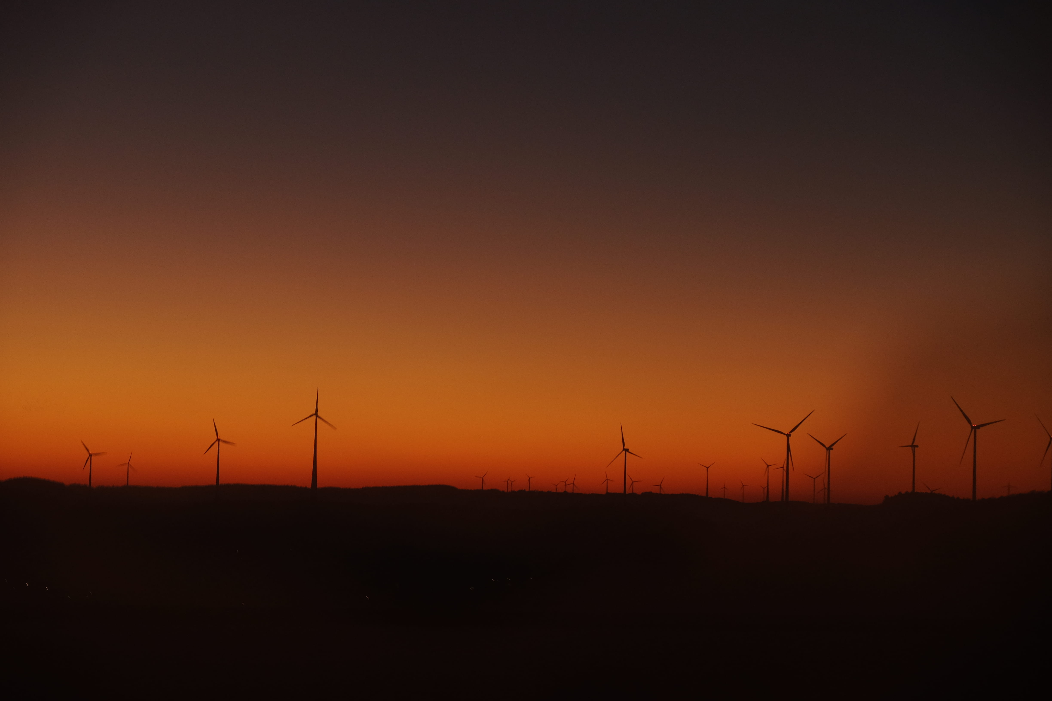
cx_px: 526
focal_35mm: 83
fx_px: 2425
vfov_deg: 16.5
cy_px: 350
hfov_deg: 24.5
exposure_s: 1/15
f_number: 5
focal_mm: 55.6
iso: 800
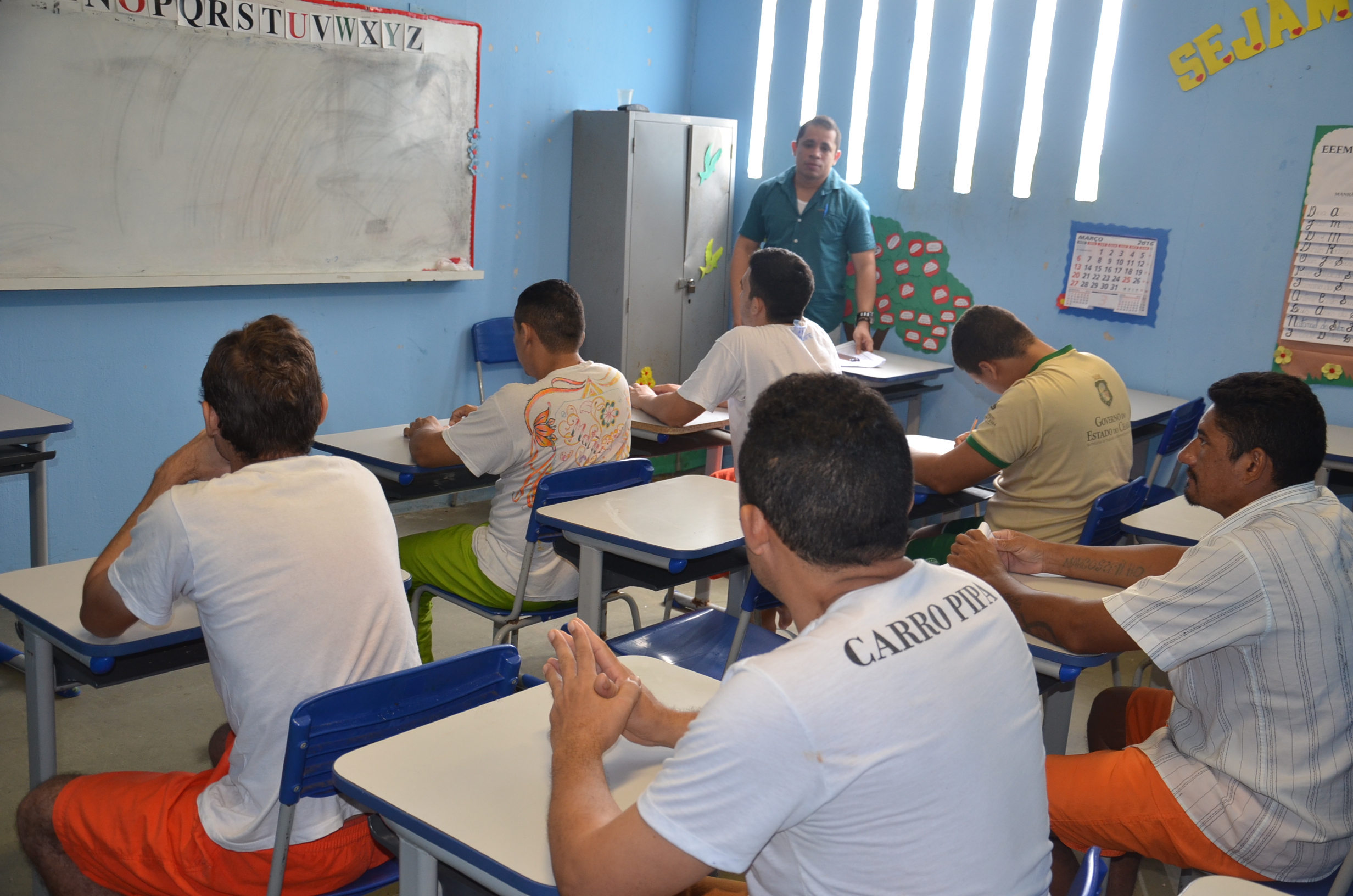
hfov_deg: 53.2
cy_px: 448
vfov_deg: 36.7
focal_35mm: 36
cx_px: 676
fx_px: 1350
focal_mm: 24
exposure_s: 1/60
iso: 450
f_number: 3.8
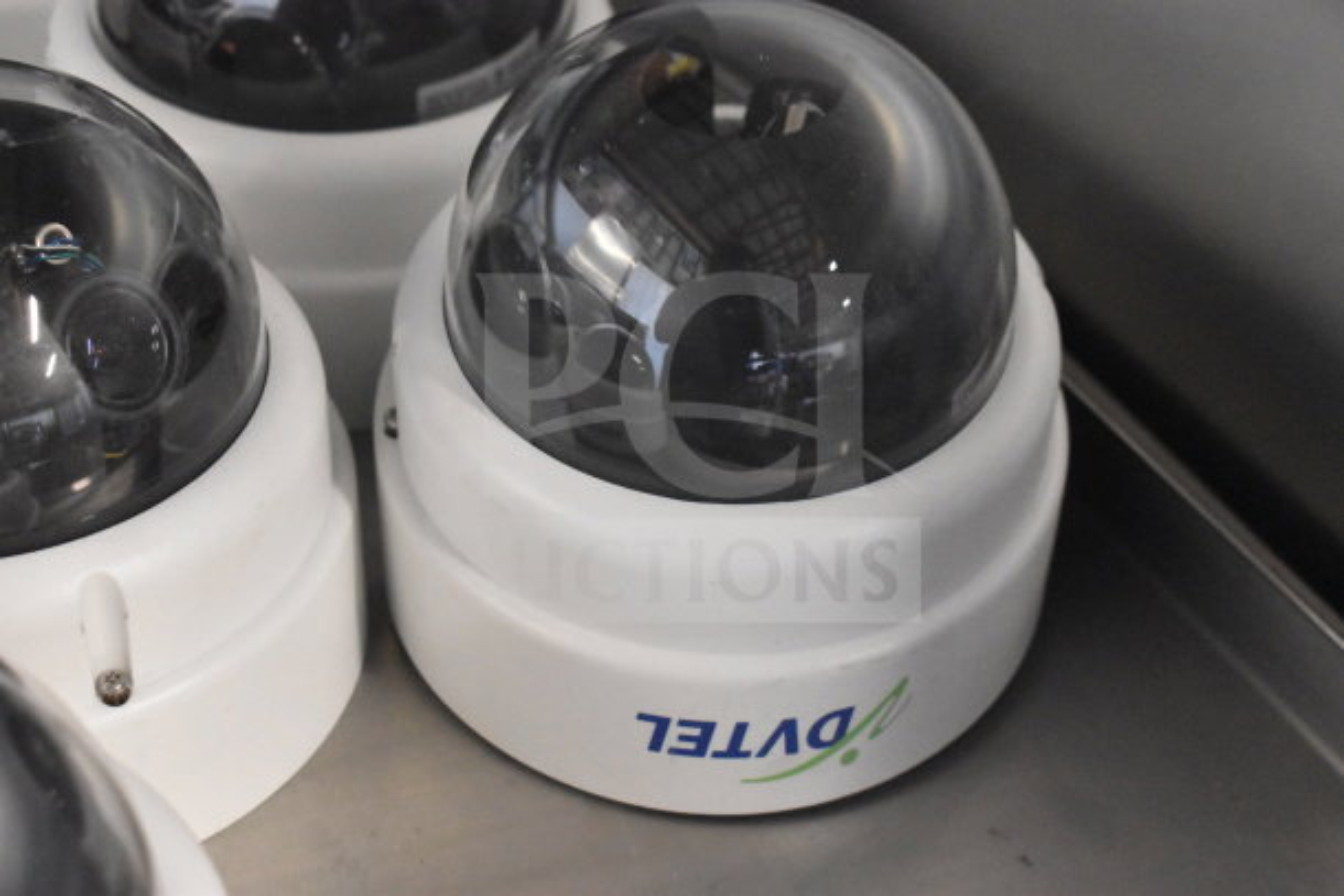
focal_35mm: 68
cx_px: 672
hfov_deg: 29.9
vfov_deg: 20.2
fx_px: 2520
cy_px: 448
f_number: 5
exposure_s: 1/80
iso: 9000
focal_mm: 45
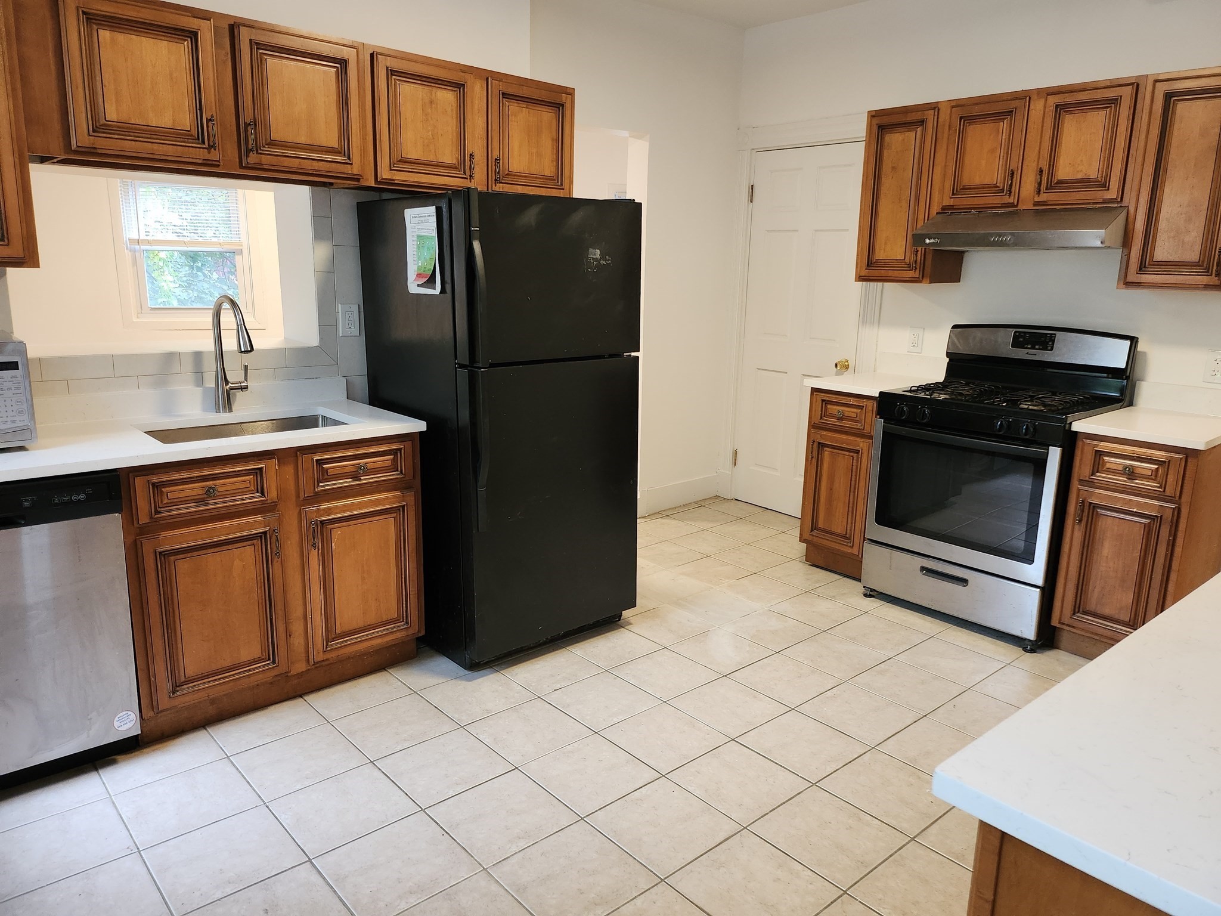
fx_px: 847
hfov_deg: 71.6
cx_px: 610
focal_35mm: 24
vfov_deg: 56.8
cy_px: 458
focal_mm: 5
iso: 400
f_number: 1.8
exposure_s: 1/120
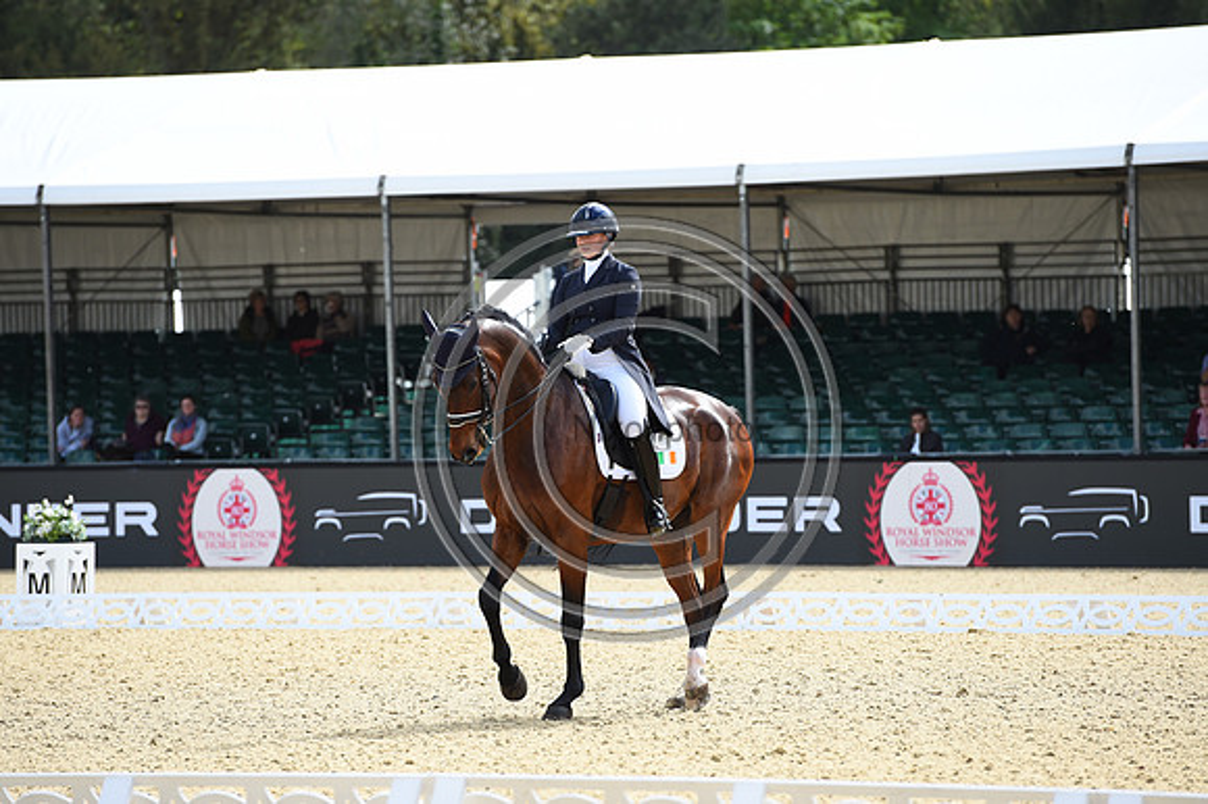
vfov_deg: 6.9
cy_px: 402
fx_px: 6707
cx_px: 604
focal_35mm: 200
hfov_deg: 10.3
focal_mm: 200
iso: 450
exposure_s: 1/1250
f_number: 5
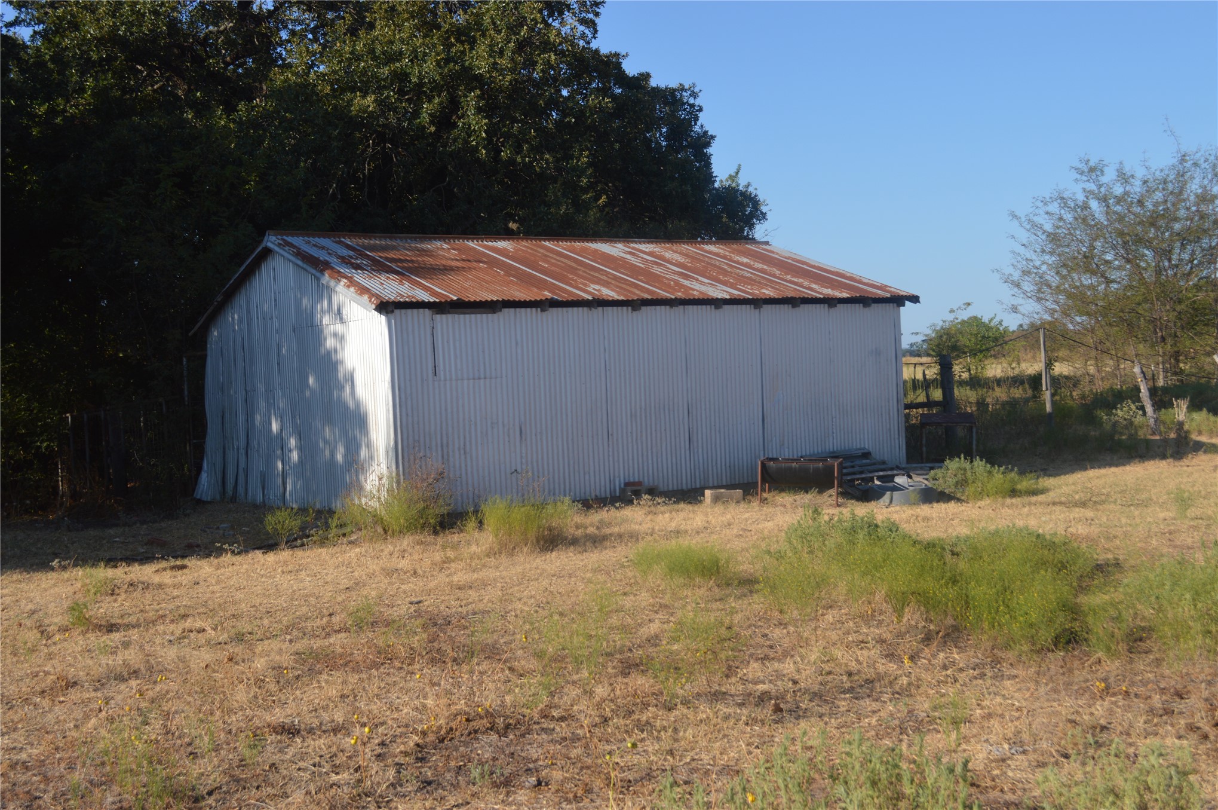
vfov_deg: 30.8
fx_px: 1470
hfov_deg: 45.0
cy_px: 405
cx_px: 609
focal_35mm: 44
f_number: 7.1
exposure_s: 1/200
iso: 100
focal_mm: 29
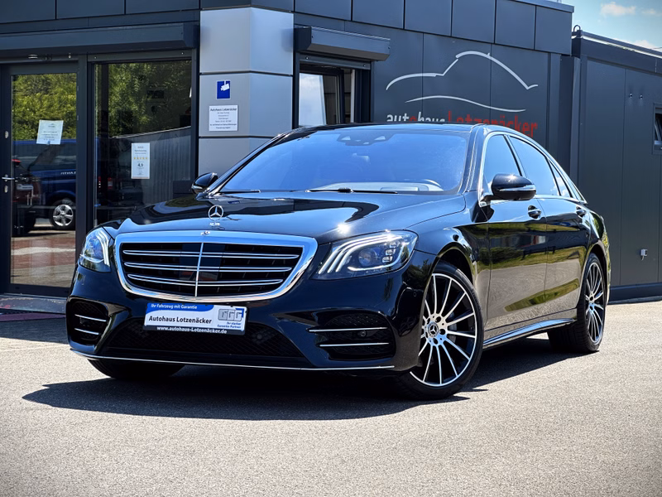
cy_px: 248
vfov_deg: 19.1
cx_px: 331
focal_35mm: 77
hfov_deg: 25.3
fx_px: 1473
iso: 32
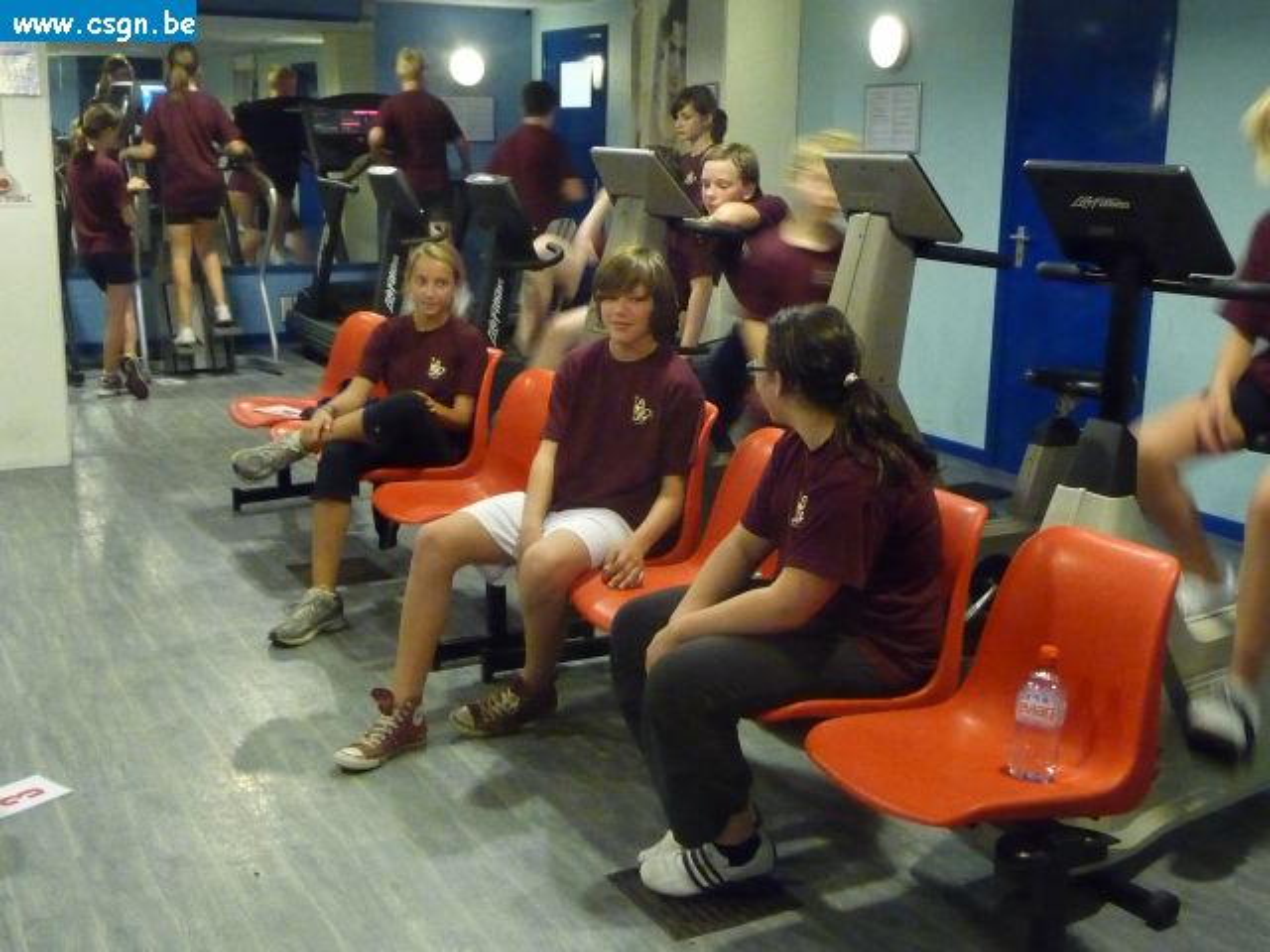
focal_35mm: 41
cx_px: 635
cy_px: 476
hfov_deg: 45.8
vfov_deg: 35.1
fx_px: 1504
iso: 800
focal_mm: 5
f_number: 3.4
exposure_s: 1/13
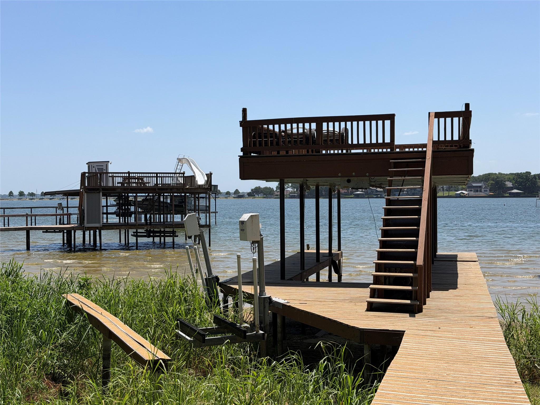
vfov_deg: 30.3
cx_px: 270
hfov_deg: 39.7
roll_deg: +1.7
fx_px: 749
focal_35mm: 48
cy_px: 202
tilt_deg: -1.5
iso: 64
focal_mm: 6.76
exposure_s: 1/6024
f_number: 1.78
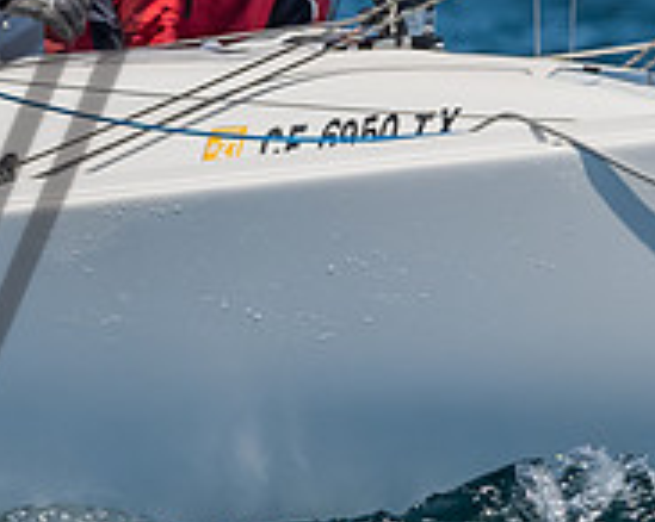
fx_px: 25678
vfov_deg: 1.2
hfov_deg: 1.5
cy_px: -199
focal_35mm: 1326
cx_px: 464
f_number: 6.3
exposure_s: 1/2000
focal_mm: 220
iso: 400
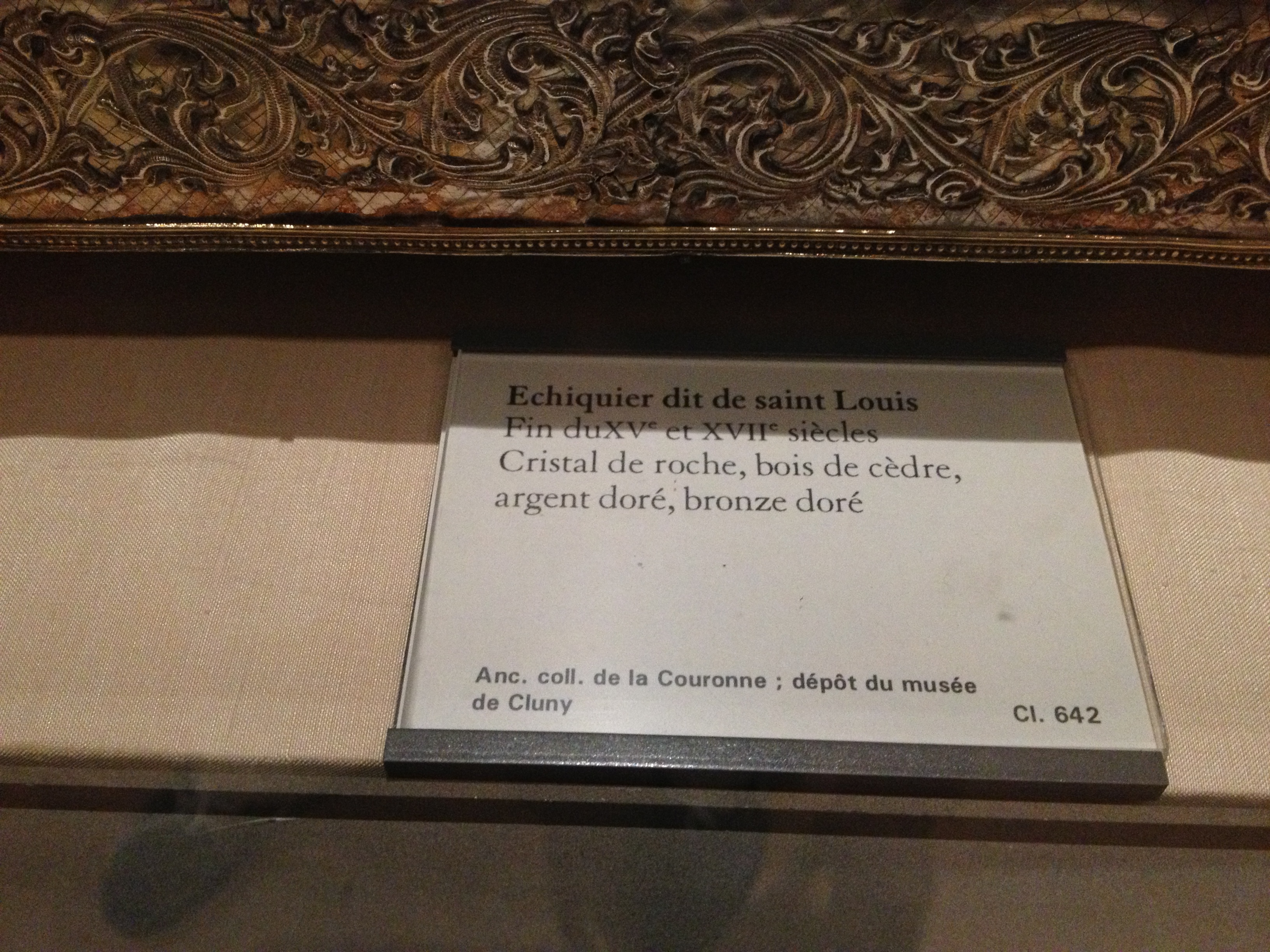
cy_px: 476
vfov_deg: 40.7
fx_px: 1284
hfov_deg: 52.6
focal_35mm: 35
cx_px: 635
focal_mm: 4.28
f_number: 2.4
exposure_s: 1/15
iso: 400
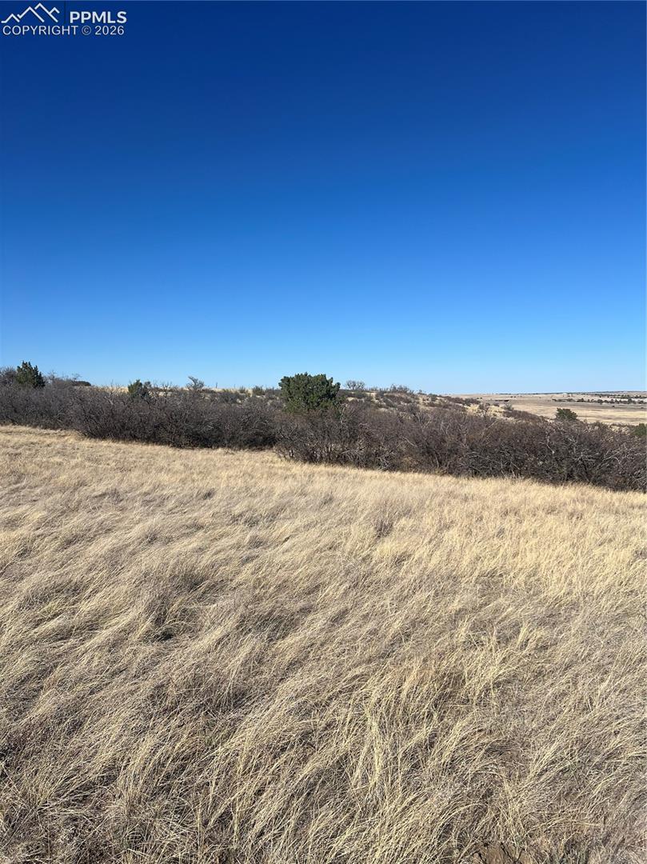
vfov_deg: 67.3
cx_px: 324
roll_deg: +2.4
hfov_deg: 53.0
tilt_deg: -2.4
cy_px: 432
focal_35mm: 26
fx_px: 648
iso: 50
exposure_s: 1/6993
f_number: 1.5
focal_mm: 5.7
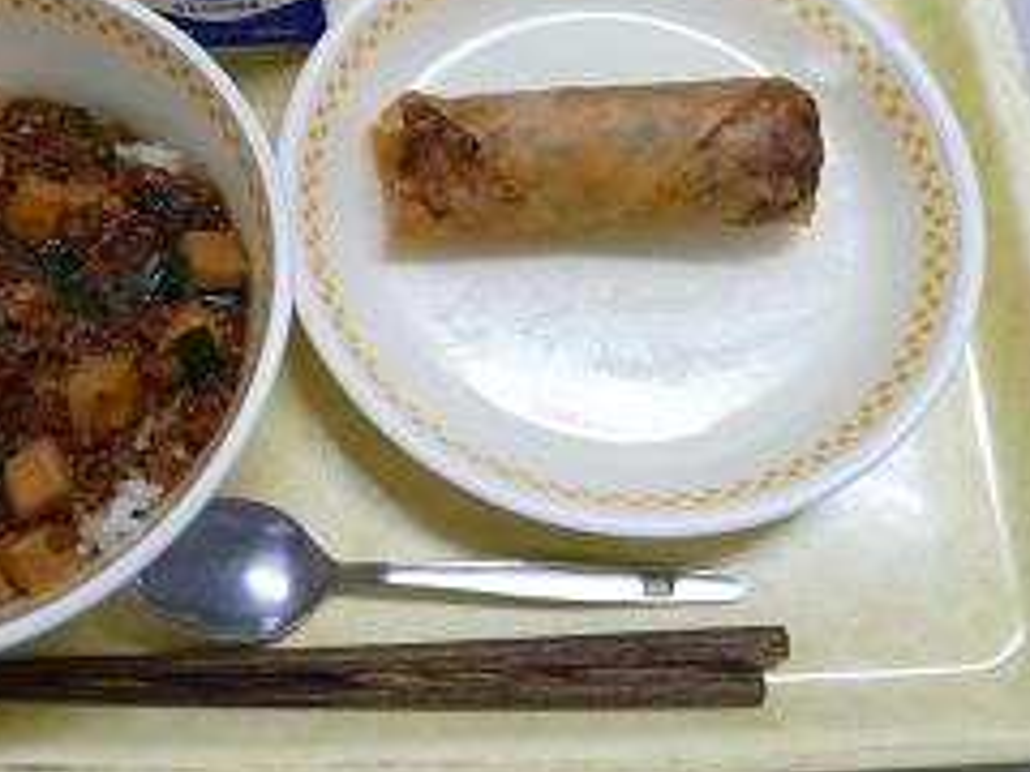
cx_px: 343
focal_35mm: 40
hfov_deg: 46.1
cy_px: 300
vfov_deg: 35.8
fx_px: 1190
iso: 200
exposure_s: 1/60
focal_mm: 4.3
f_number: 2.2
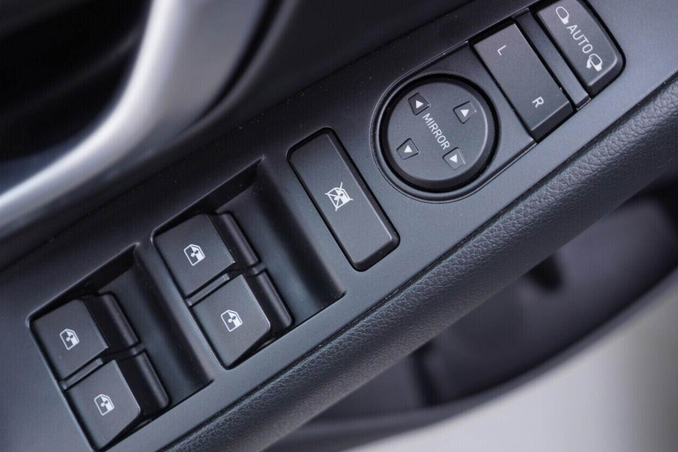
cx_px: 362
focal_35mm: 41
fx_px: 772
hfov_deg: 47.4
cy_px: 217
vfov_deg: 32.6
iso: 200
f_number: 2.8
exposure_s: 1/40
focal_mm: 24
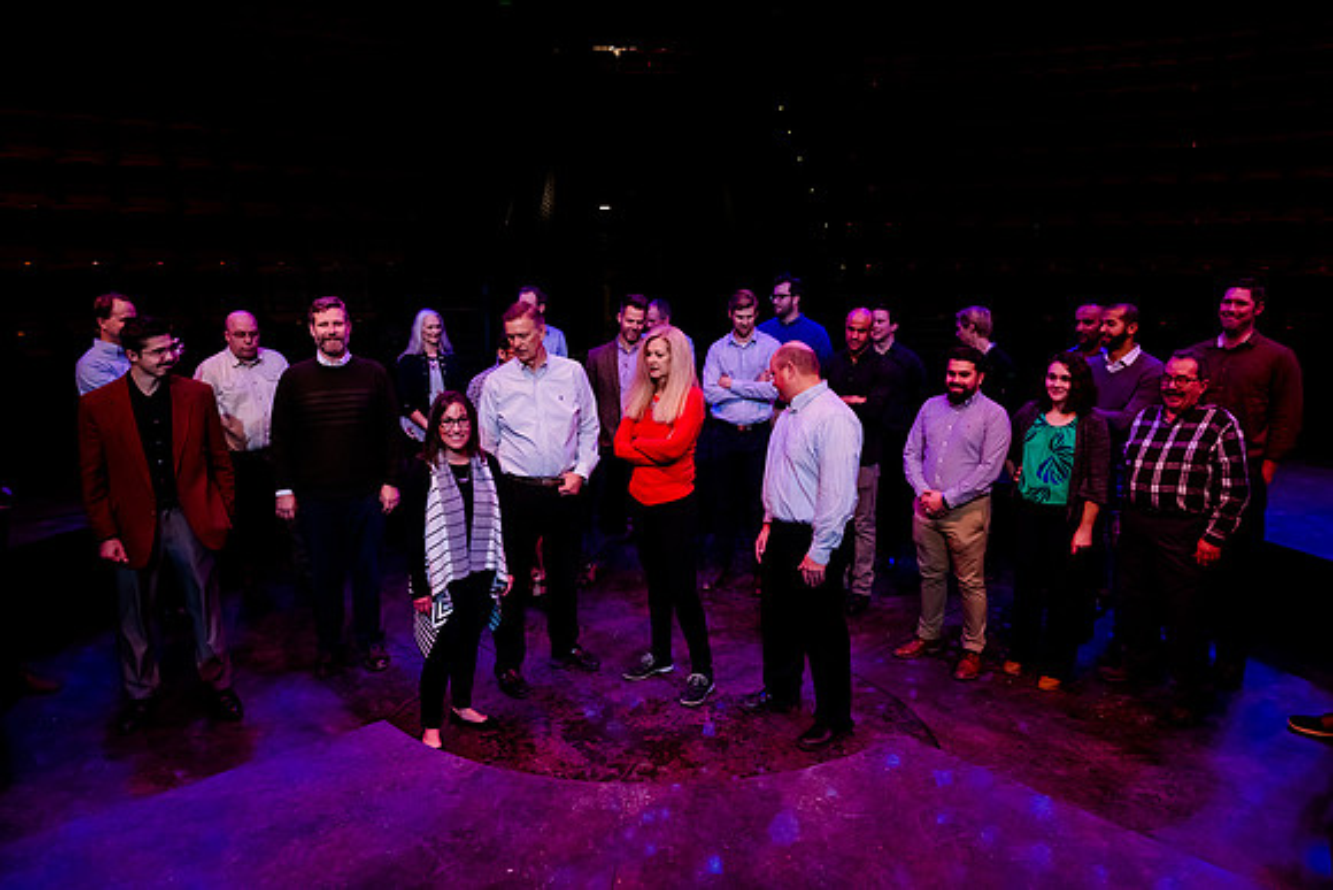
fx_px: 963
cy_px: 445
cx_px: 666
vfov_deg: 49.6
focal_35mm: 26
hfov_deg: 69.4
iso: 3200
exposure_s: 1/320
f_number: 4.5
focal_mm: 26
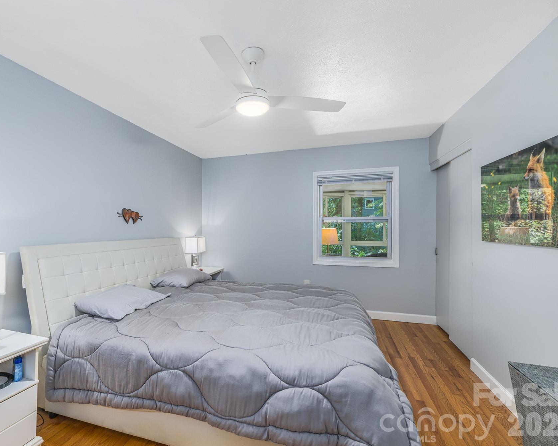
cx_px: 240
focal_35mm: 16
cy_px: 222
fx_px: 264
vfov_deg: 80.4
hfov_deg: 92.5
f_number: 8
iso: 320
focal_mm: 14
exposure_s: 1/200
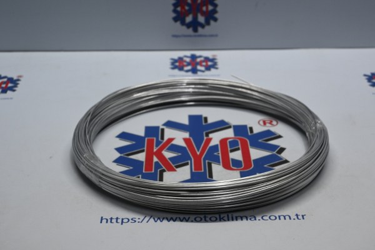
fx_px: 719
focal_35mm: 69
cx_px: 188
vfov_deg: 19.7
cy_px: 125
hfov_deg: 29.2
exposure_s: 1/80
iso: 640
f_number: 6
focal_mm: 46
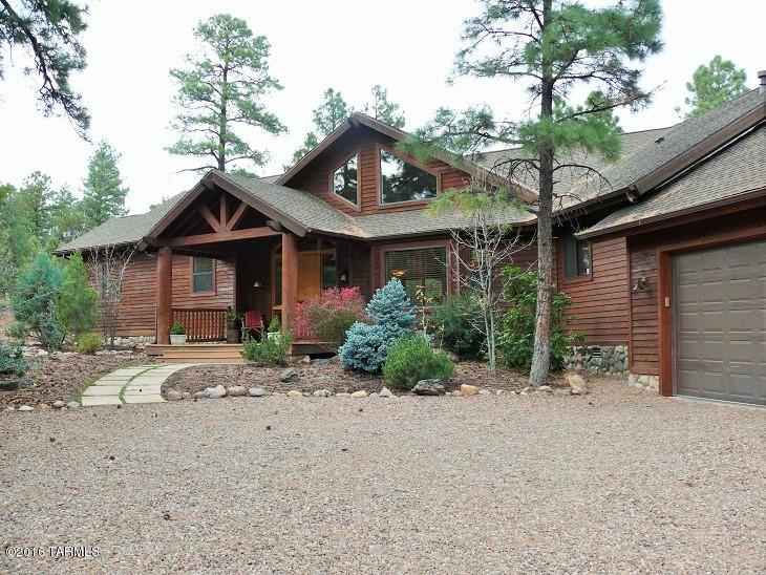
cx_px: 383
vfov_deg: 40.7
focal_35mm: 35
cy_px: 288
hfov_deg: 52.6
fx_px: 775
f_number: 4
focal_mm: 7.4
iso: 100
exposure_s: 1/160
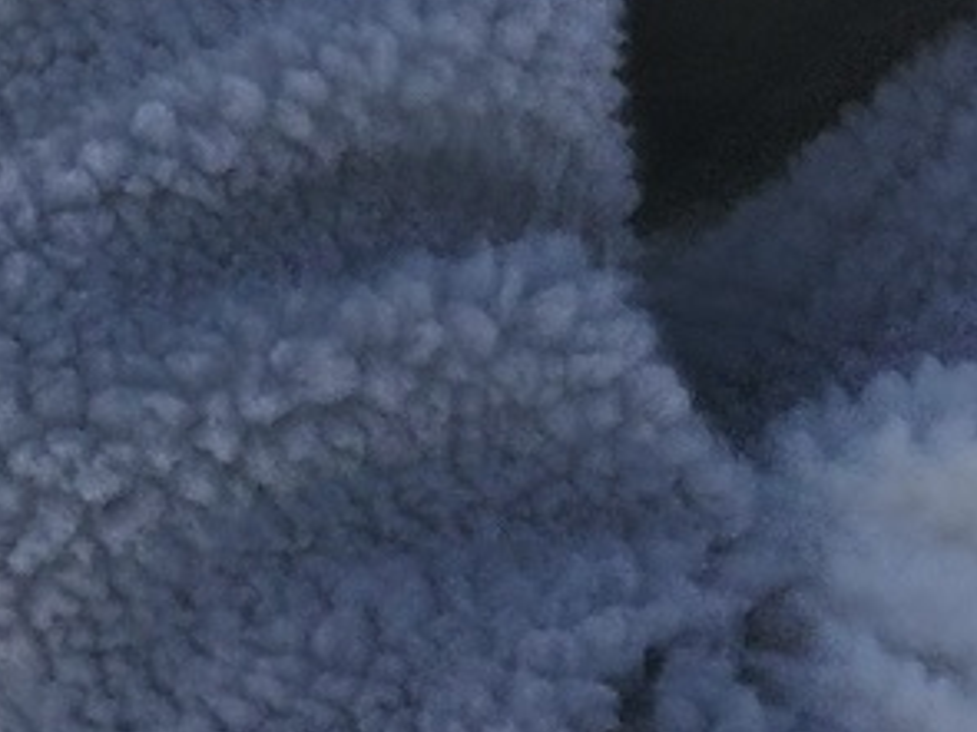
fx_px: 8802
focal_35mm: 312
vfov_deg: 4.6
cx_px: -944
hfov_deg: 6.2
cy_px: -1275
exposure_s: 1/4065
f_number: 1.6
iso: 50
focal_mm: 5.56
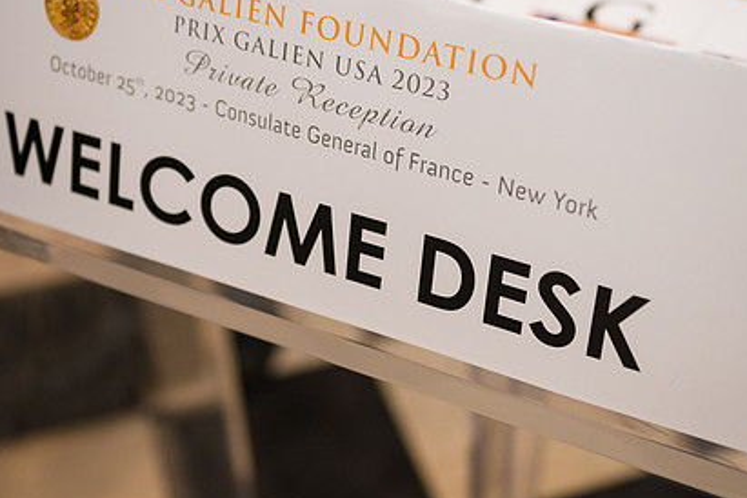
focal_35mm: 63
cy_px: 161
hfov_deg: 31.9
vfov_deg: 21.5
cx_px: 397
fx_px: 1307
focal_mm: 42
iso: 1250
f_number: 3.2
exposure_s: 1/200
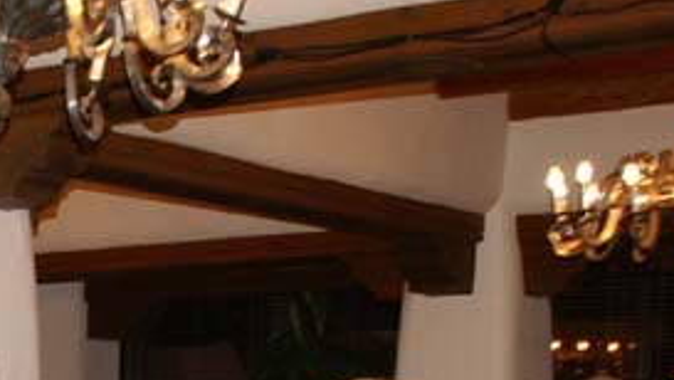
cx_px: -128
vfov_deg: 11.3
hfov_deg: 20.1
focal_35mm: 100
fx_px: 1788
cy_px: 677
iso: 200
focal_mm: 17
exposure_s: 1/60
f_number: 2.8
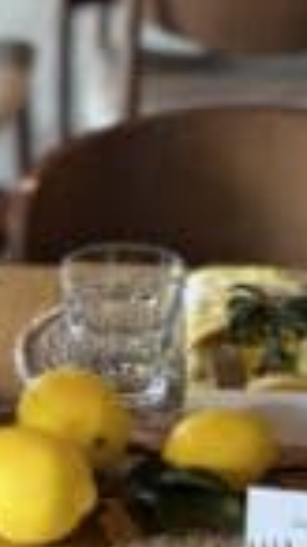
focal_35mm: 143
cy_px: 79
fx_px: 2072
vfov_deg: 14.9
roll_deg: +0.4
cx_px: 4
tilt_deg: -18.5
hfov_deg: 8.4
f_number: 1.78
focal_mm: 6.76
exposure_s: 1/60
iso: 100
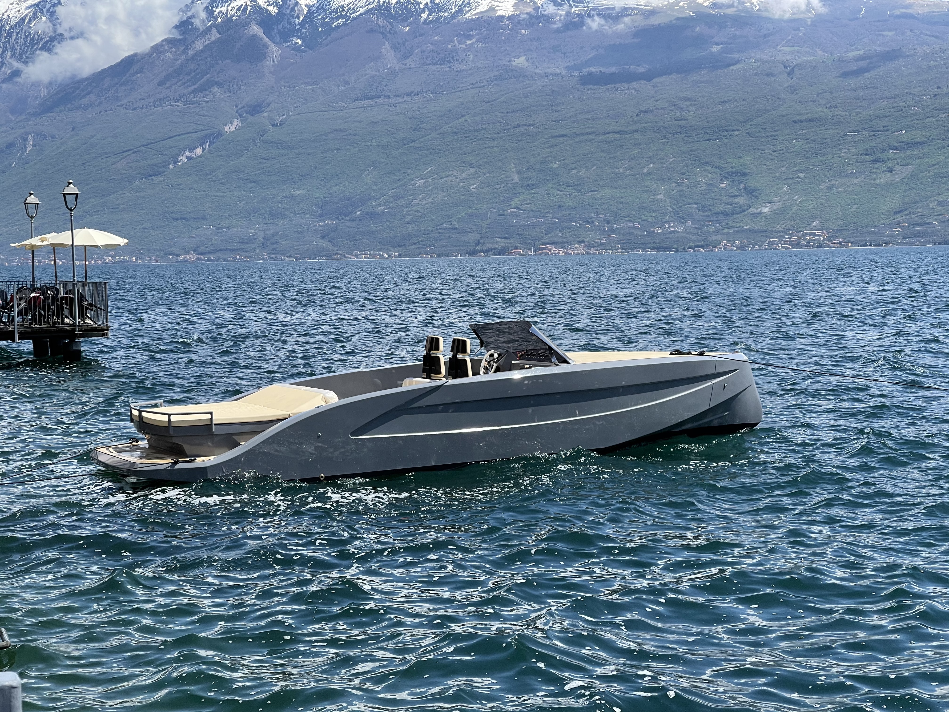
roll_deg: +1.8
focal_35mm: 64
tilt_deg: -2.3
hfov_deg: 30.3
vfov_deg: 22.9
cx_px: 474
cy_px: 356
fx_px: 1755
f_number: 2.2
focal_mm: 7.5
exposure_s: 1/1429
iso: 20
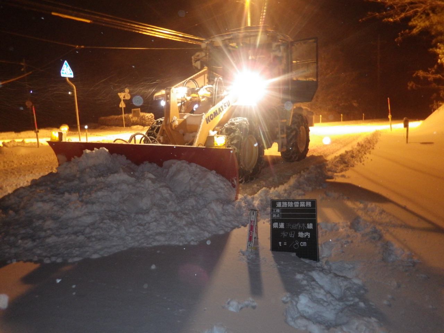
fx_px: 321
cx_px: 222
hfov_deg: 69.4
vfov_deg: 54.9
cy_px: 166
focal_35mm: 25
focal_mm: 4.5
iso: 640
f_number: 2
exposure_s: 1/4
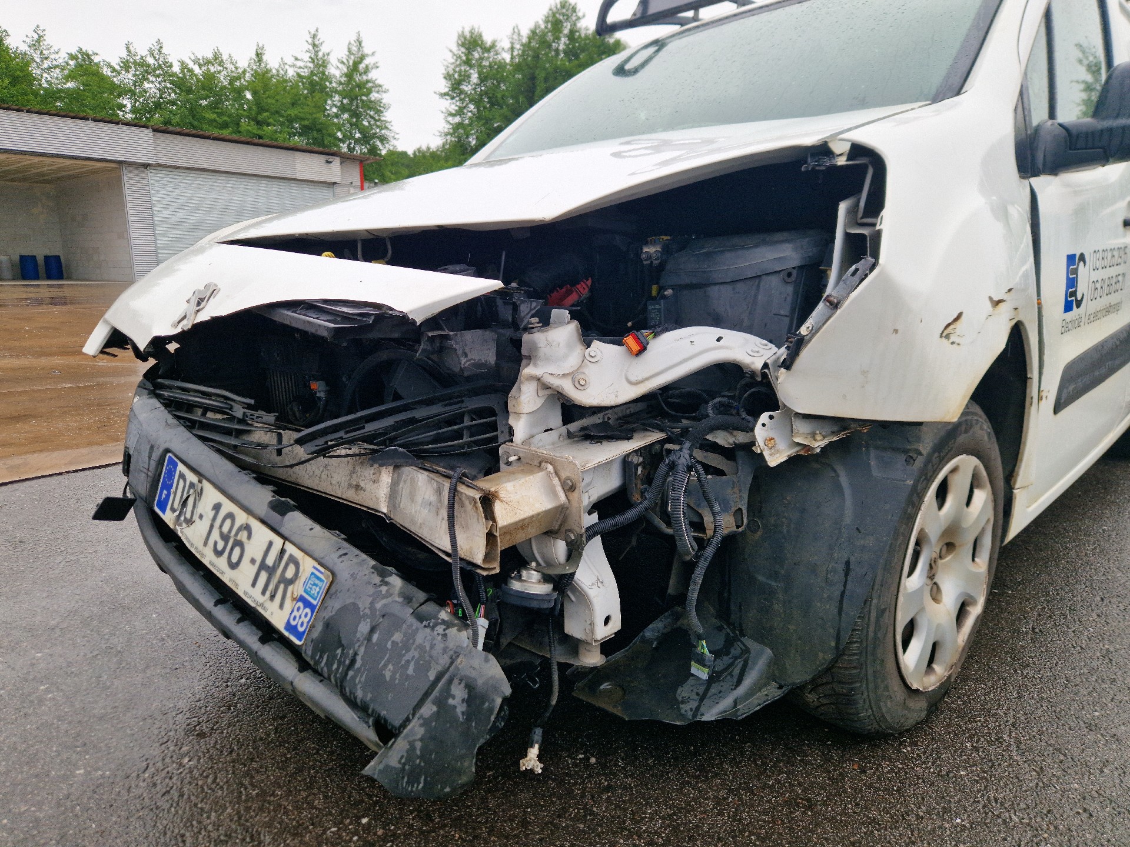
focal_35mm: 23
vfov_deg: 58.9
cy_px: 424
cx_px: 565
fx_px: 751
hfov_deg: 73.9
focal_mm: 5.4
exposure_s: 1/312
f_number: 1.8
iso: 50
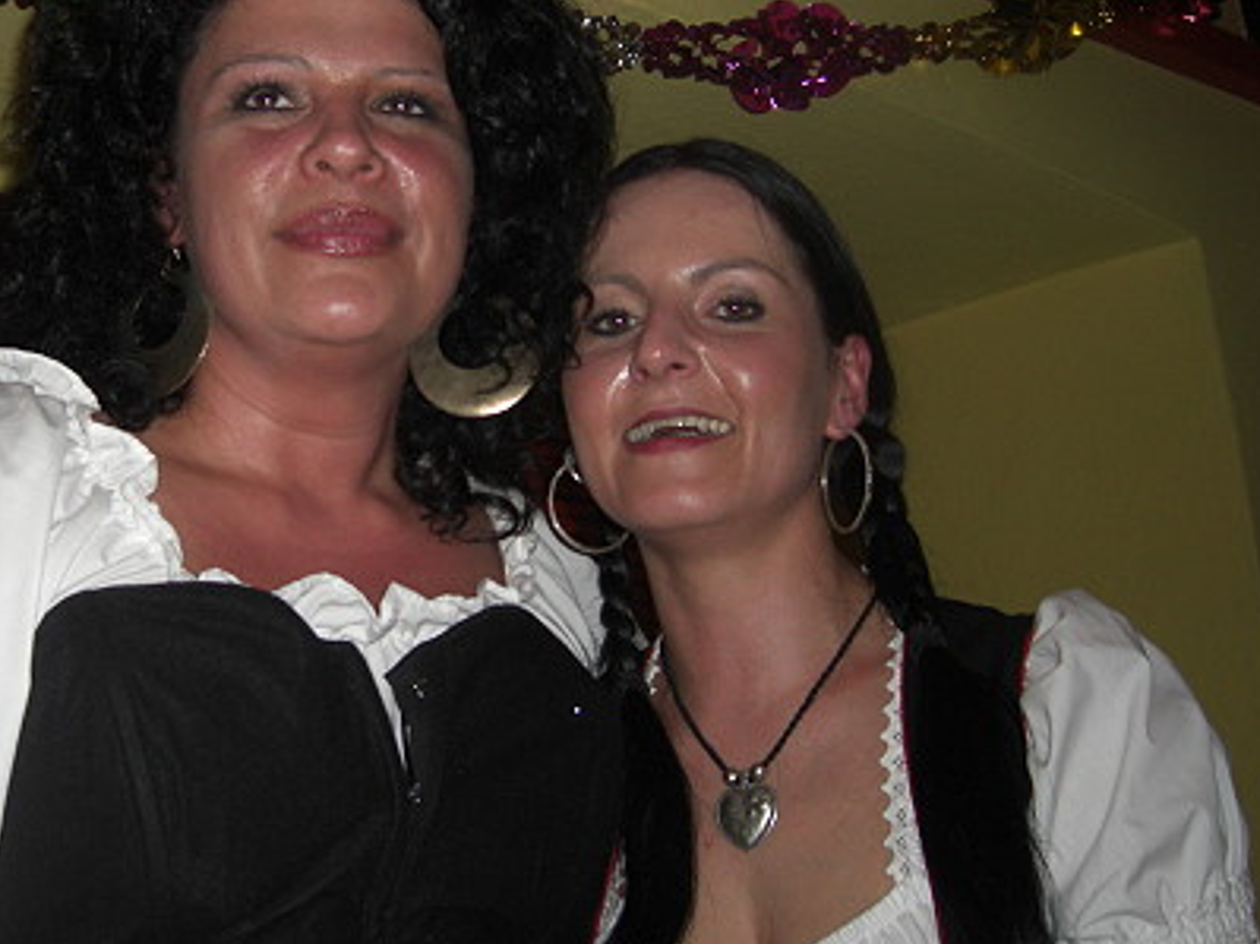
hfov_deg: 35.2
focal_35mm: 54
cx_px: 409
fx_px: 1965
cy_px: 384
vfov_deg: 27.0
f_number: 2.8
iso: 200
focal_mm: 7.9
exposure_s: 1/60
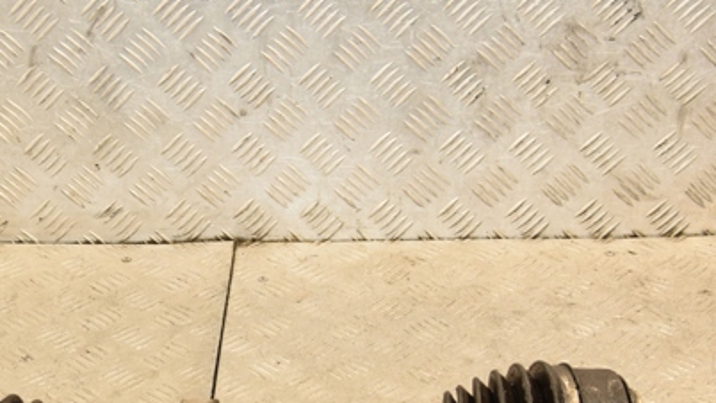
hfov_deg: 28.1
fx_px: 1424
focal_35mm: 75
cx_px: 255
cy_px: 250
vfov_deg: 16.1
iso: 800
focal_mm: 30
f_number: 5.6
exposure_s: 1/200
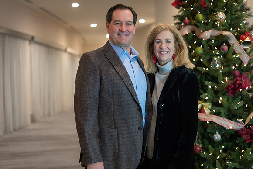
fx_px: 351
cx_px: 126
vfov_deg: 27.0
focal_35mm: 50
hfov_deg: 39.6
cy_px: 84
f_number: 1.8
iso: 1250
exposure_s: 1/320
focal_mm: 50
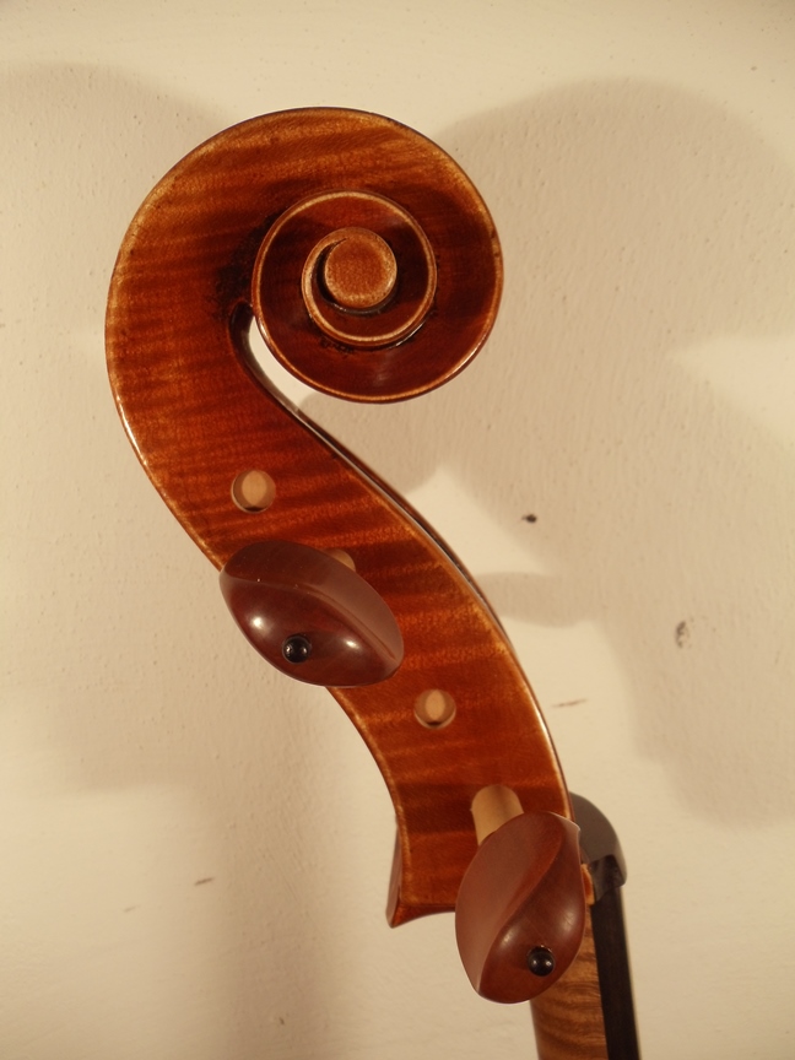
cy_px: 530
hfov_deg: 32.9
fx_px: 1347
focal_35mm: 44
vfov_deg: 42.9
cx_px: 398
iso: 80
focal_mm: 6
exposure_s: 1/250
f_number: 7.1
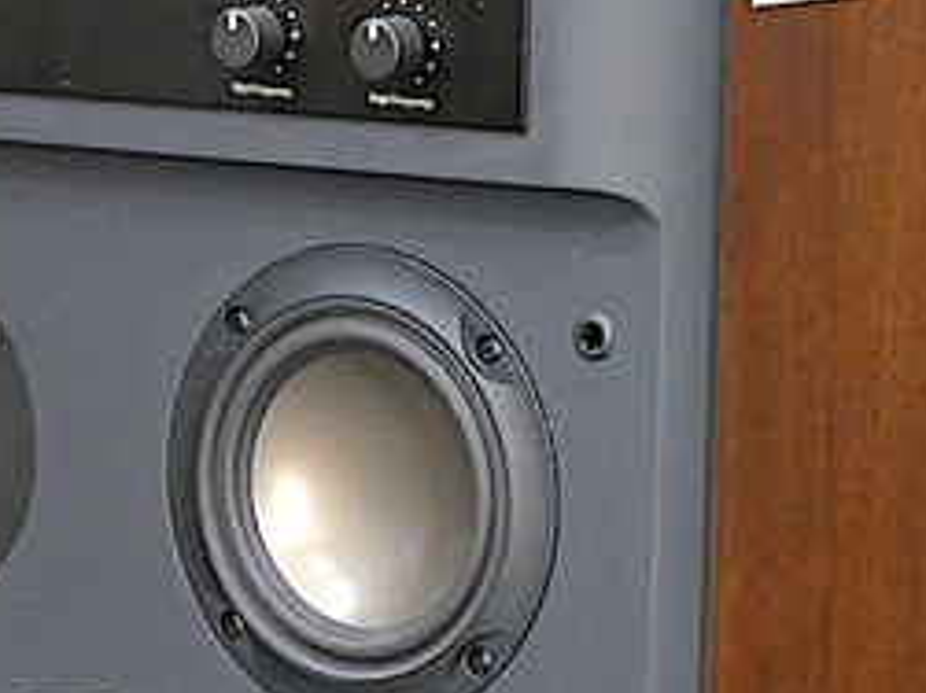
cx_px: -225
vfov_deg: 5.9
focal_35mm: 249
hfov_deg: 7.9
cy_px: 940
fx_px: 6658
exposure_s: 1/4
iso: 200
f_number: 4.4
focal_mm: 11.7
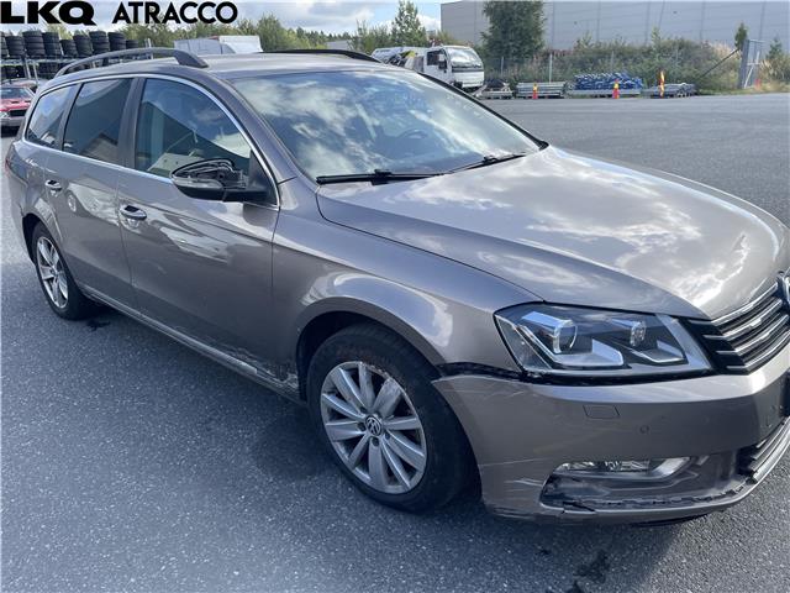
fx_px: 593
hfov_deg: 67.3
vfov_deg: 53.1
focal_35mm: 26
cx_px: 395
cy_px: 296
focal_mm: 4.2
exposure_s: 1/888
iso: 32
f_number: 1.6
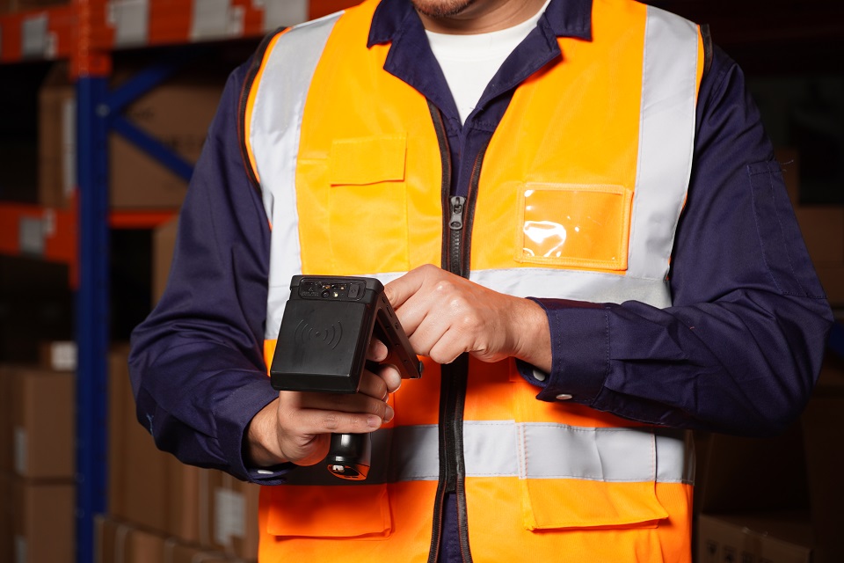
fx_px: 3165
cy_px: 282
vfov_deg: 10.2
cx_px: 422
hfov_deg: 15.2
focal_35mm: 135
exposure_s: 1/100
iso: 100
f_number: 5.6
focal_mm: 90
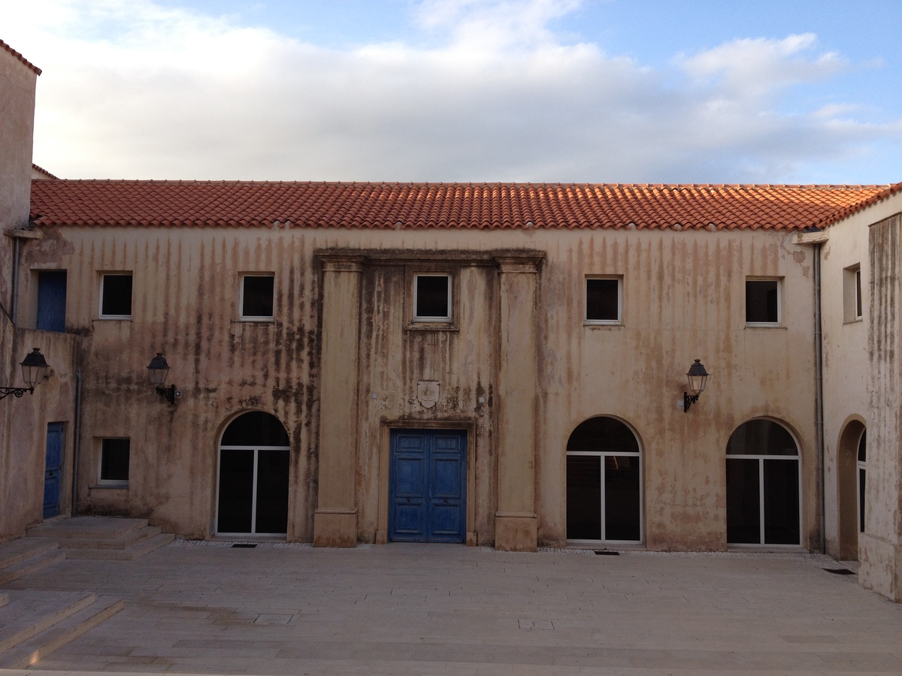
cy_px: 338
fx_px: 912
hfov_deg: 52.6
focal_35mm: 35
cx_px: 451
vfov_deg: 40.7
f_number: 2.4
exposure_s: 1/472
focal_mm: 4.28
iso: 64
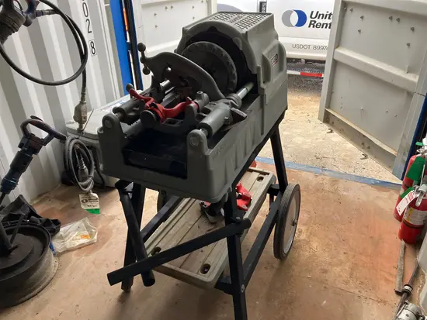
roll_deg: +1.7
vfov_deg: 49.8
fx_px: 346
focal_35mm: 28
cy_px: 160
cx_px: 214
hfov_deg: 63.4
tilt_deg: -31.4
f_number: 1.8
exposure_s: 1/84
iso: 80
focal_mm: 3.99
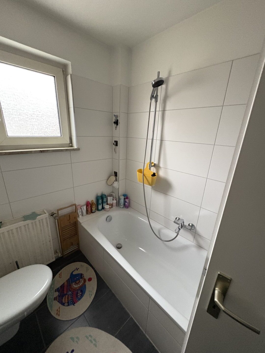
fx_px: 143
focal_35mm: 14
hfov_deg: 85.7
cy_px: 176
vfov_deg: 102.1
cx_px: 132
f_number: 2.2
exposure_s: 1/60
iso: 640
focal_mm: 2.22
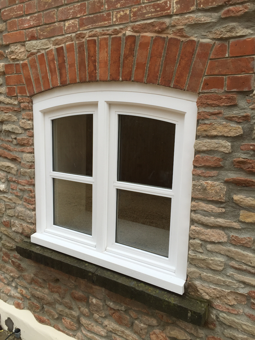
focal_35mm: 29
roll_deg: -1.6
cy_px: 170
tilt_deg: -8.9
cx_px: 128
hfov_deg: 48.2
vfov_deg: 61.7
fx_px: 285
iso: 32
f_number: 2.2
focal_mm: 4.15
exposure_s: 1/363
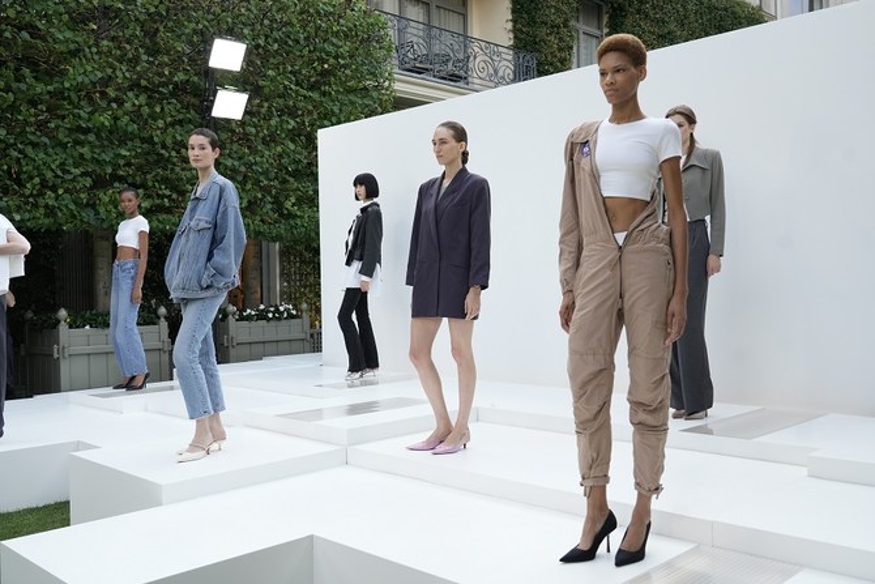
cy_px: 292
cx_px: 438
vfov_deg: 40.0
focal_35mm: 33
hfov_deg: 57.2
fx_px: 802
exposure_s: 1/800
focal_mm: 33
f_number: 5
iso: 800
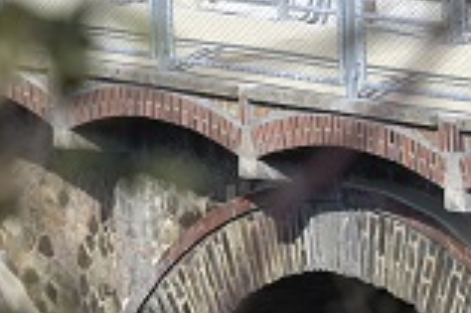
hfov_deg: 3.2
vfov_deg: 2.2
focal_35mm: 633
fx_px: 8273
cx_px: -441
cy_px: 79
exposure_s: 1/400
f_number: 7.1
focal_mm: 125
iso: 100
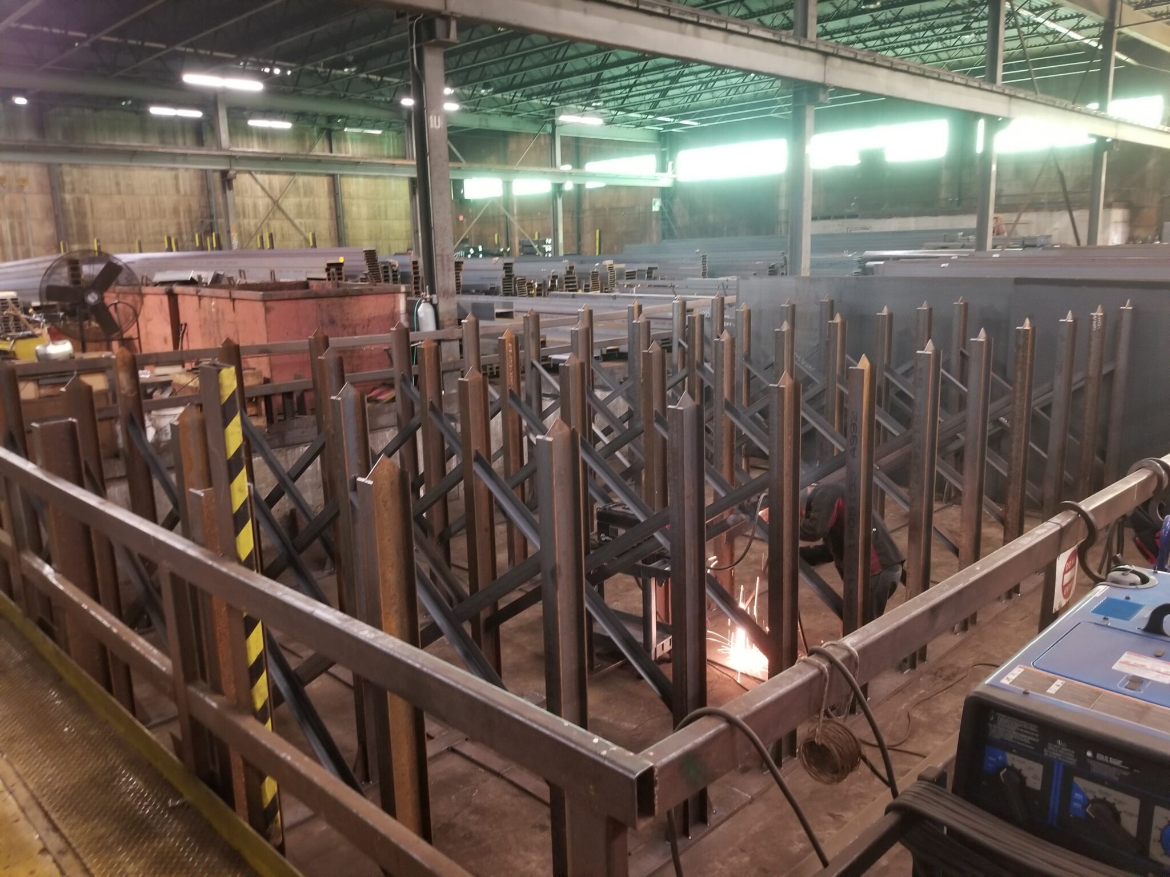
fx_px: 879
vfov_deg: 53.1
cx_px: 585
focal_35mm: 26
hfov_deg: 67.3
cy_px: 438
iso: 200
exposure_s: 1/10
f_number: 1.7
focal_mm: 4.25
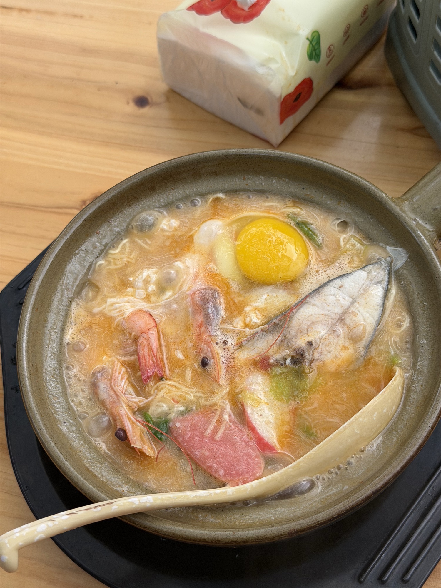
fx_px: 815
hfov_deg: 30.3
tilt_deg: -60.8
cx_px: 220
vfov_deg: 39.7
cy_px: 294
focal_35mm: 48
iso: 64
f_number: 1.78
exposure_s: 1/819
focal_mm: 6.76
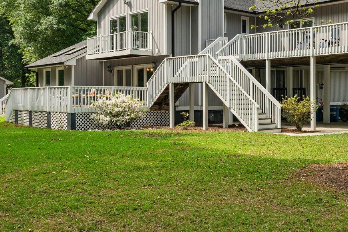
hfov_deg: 39.8
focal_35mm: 48
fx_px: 466
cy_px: 65
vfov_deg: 27.7
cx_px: 263
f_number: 8
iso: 400
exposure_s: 1/200
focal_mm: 20.5
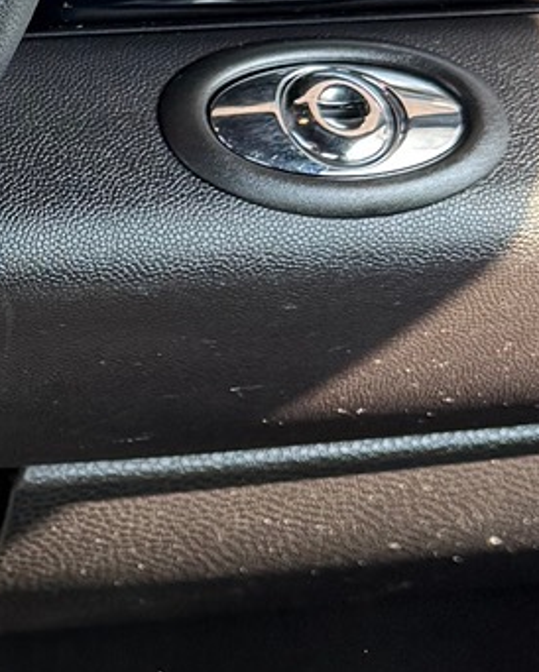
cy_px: 381
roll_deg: -2.9
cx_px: -513
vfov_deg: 13.9
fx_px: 2749
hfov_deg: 10.4
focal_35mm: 138
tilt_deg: -28.5
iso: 80
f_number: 1.78
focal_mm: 6.76
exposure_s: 1/121
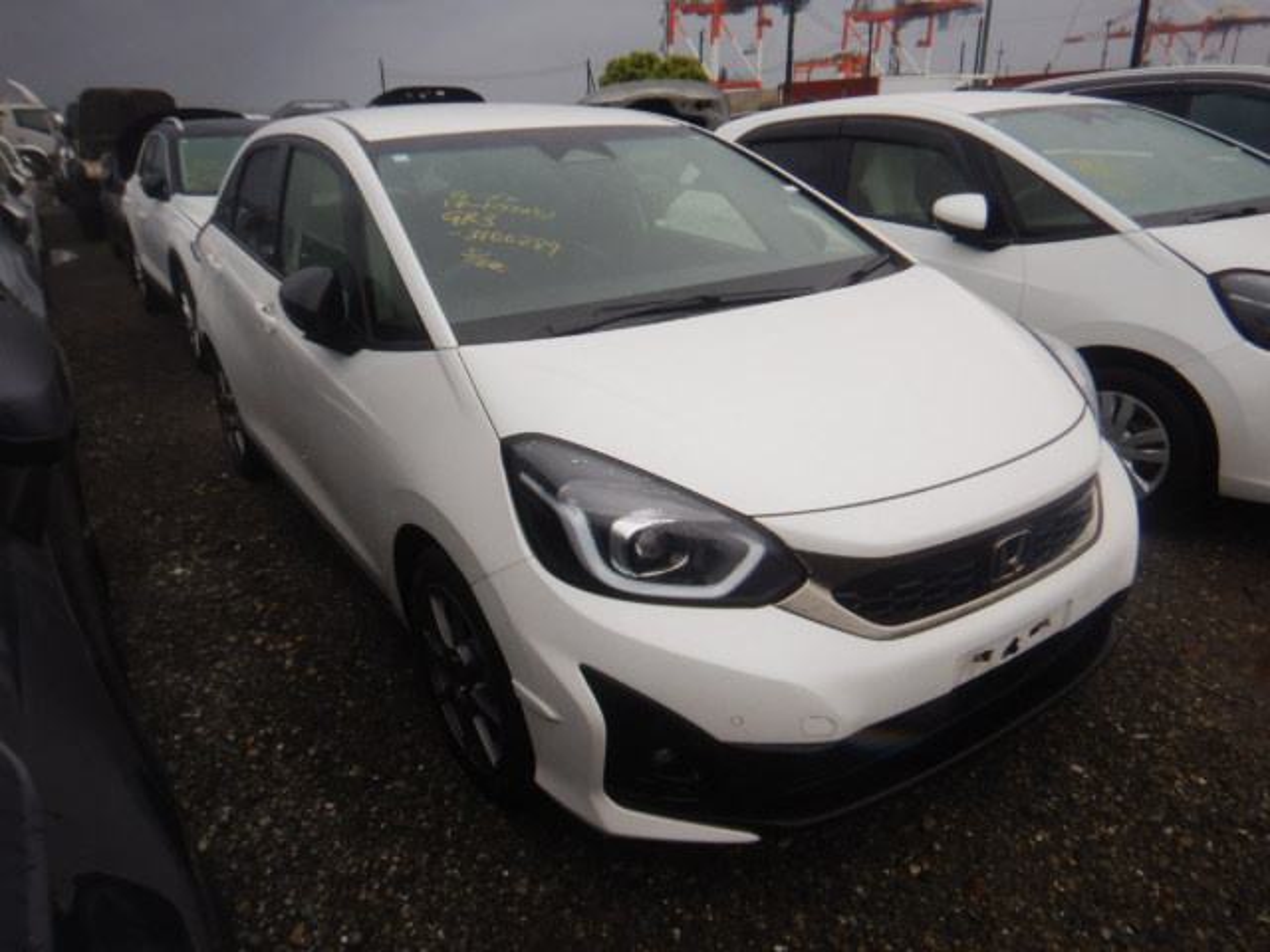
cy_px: 476
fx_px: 881
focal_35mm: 24
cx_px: 635
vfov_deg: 56.8
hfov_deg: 71.6
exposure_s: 1/320
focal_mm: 4.3
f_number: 2.8
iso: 125
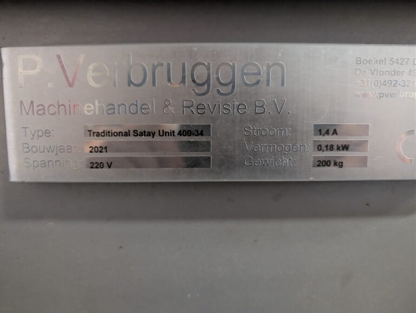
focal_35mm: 24
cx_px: 208
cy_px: 156
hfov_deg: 71.5
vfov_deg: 56.9
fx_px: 289
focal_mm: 6.9
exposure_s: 1/50
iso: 1712
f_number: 1.68
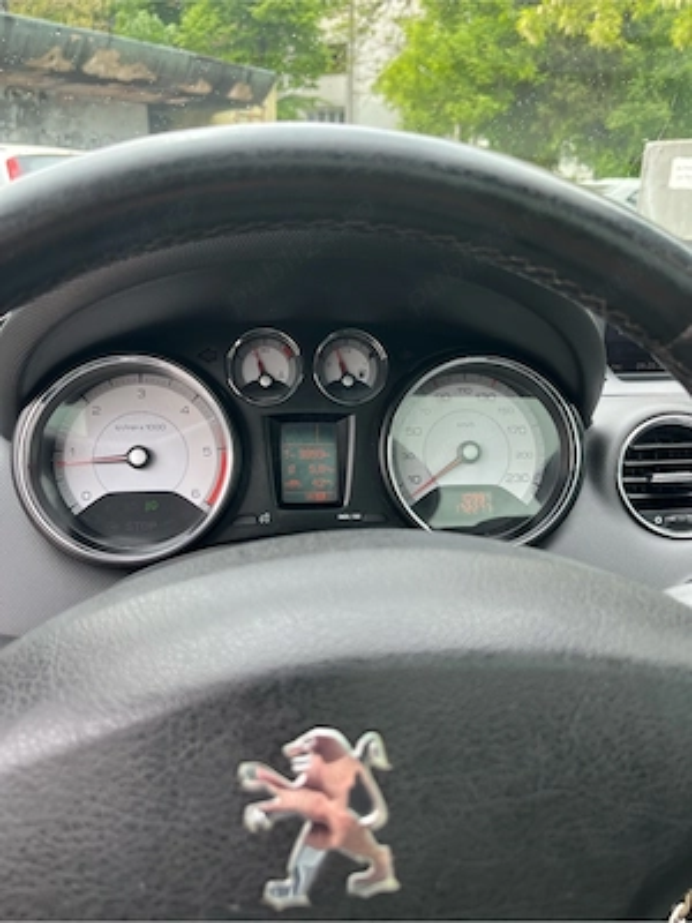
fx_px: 693
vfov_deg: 67.3
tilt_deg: -21.2
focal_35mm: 26
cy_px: 462
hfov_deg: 53.1
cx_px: 346
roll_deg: -1.6
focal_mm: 5.1
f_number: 1.6
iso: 32
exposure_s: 1/138
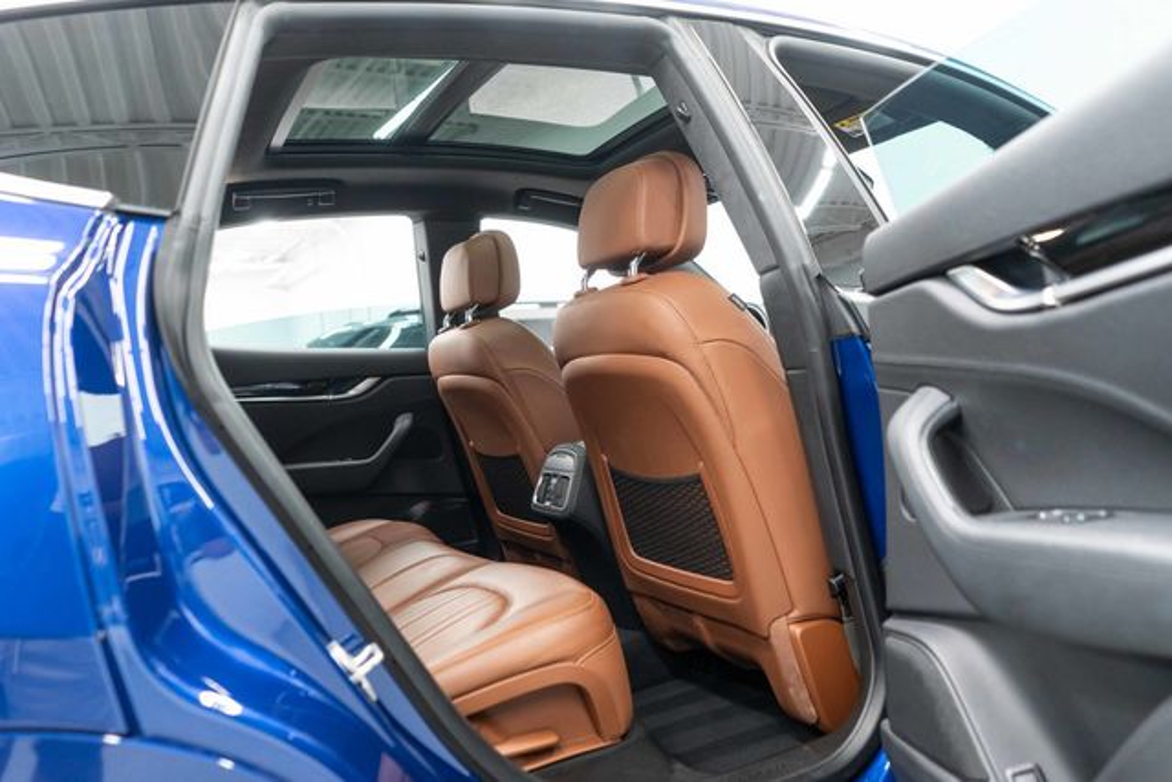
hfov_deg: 65.5
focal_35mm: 28
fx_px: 912
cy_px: 391
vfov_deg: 46.4
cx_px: 586
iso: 2000
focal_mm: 28
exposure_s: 1/60
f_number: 3.2
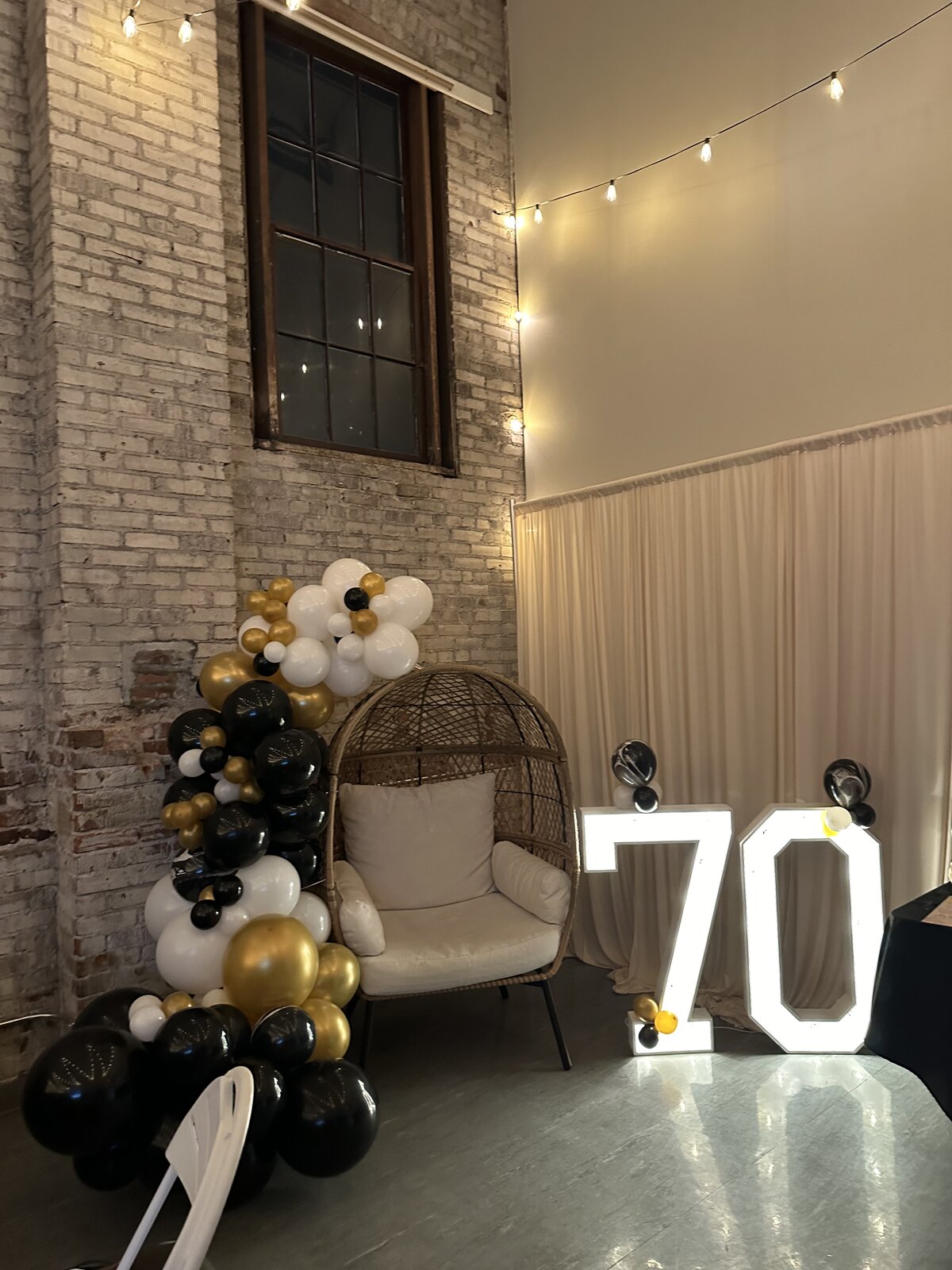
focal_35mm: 24
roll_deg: +2.6
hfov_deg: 56.8
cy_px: 635
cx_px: 476
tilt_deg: +2.0
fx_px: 880
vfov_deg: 71.6
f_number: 1.78
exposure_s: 1/40
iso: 800
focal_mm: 6.86
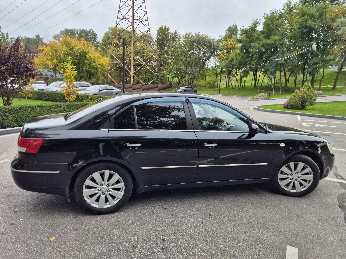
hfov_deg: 73.9
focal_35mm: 23
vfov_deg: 58.9
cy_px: 130
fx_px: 230
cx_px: 173
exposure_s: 1/441
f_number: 1.8
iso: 25
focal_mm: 5.4
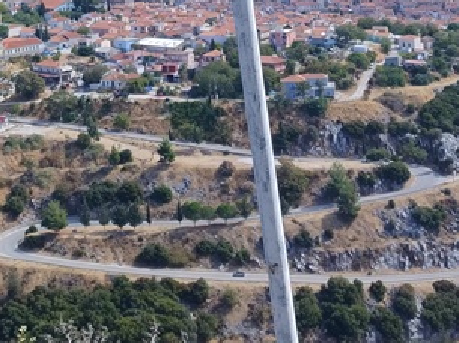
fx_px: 1086
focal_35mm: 82
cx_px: 102
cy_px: -104
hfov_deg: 23.6
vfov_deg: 16.9
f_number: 1.7
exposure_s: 1/539
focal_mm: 4.71
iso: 104
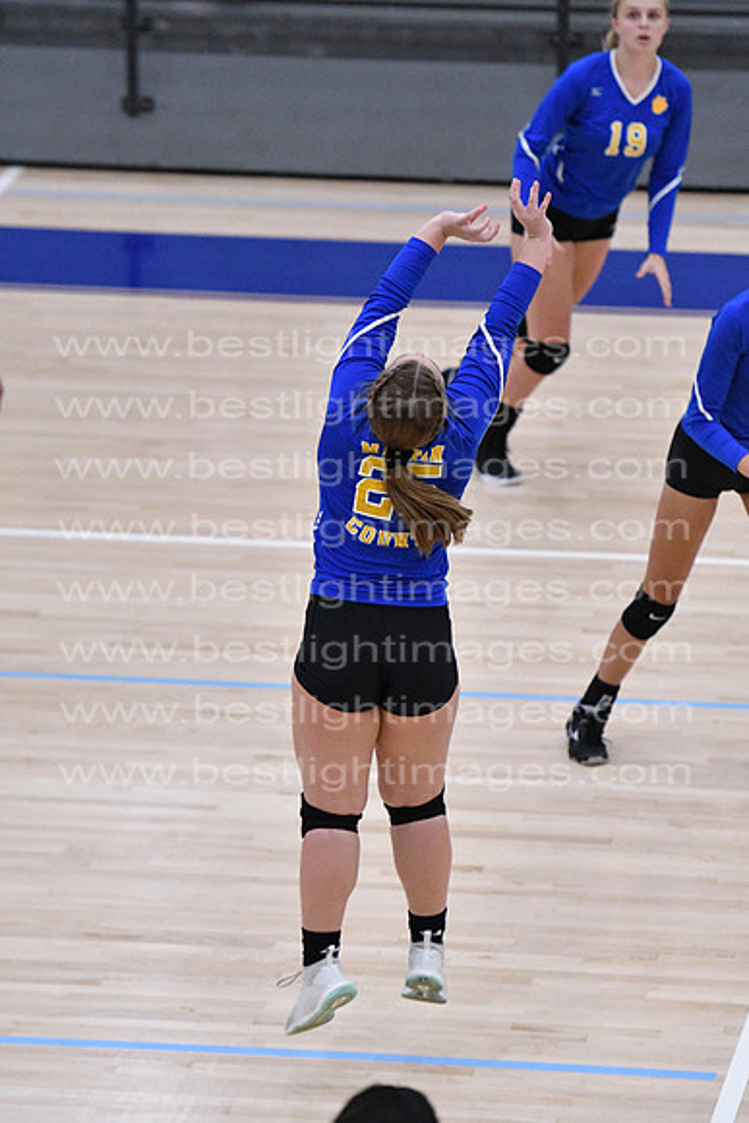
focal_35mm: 240
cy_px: 562
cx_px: 374
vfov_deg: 8.6
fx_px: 7485
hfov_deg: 5.7
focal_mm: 160
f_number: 3.2
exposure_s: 1/1250
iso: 6400
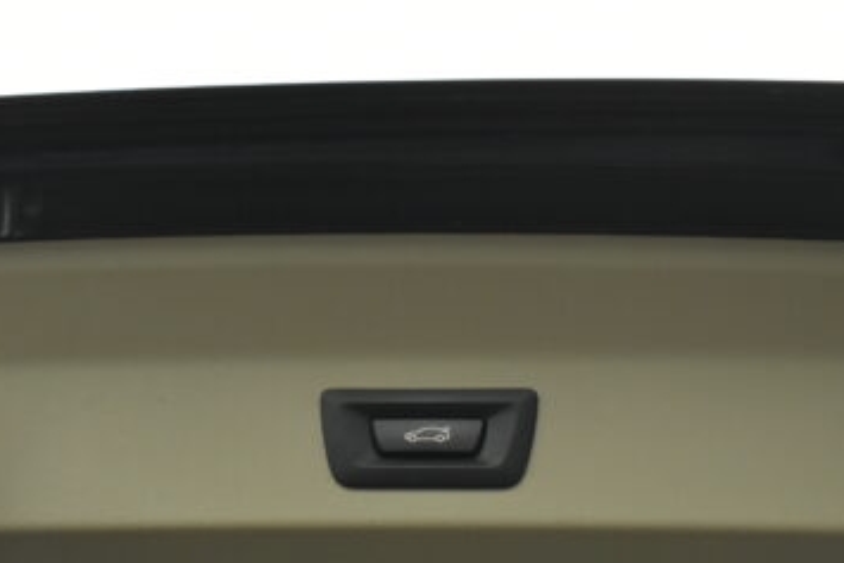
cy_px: 412
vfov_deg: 19.9
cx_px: 328
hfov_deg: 29.5
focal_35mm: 68
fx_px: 1597
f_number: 3.8
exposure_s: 1/200
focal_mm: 21
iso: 1600
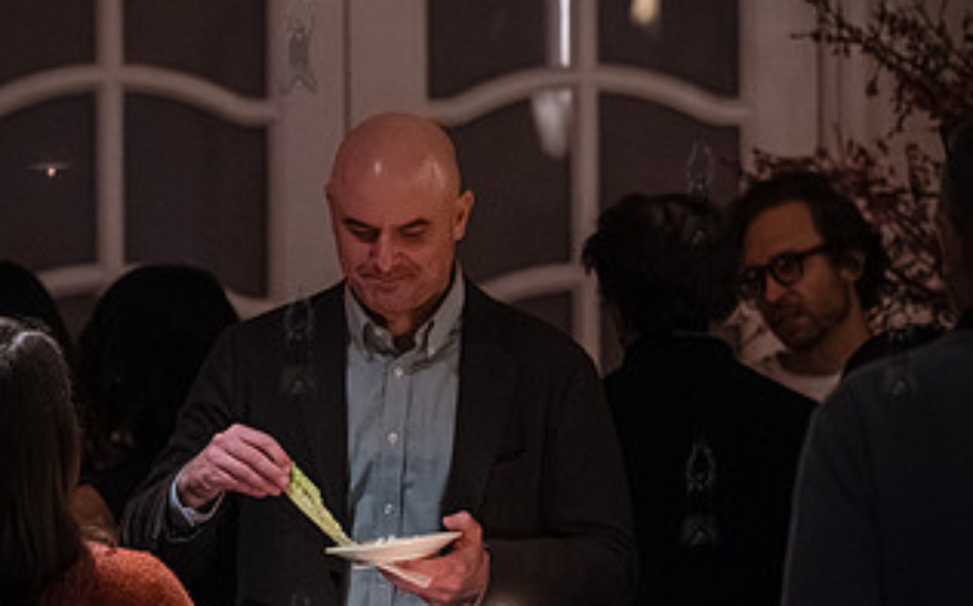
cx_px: 251
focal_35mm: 297
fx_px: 7870
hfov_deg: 7.1
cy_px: 359
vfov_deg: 4.4
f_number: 2.8
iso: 16000
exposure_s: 1/160
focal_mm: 150
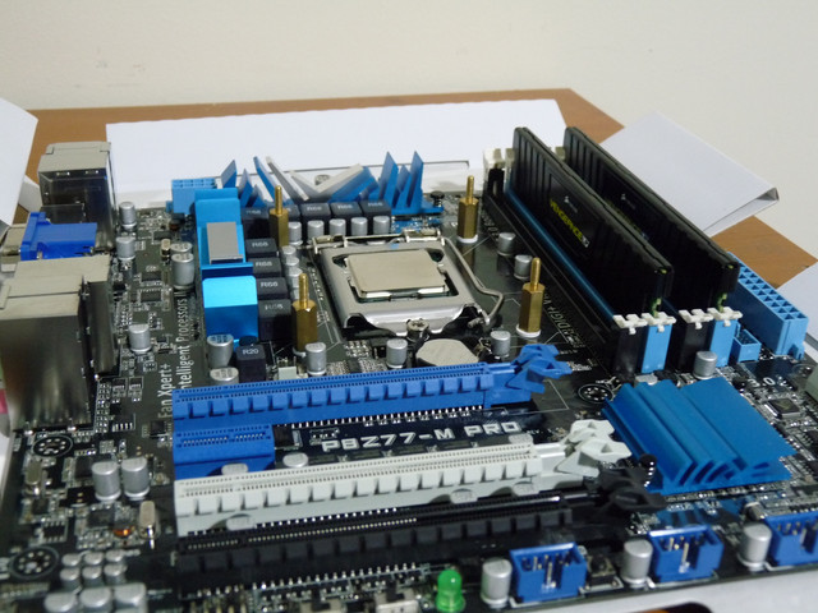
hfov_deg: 45.8
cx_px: 409
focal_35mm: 41
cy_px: 306
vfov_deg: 35.1
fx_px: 969
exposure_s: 1/6
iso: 400
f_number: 3
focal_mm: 7.3
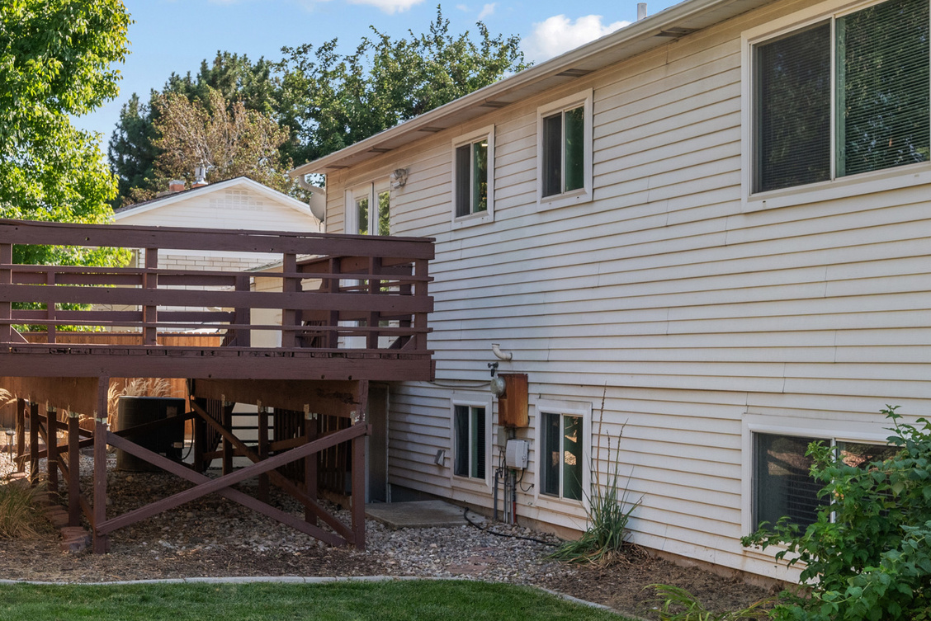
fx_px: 1268
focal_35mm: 49
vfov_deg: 27.5
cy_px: 332
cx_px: 264
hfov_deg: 39.5
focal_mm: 27
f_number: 8
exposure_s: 1/400
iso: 800
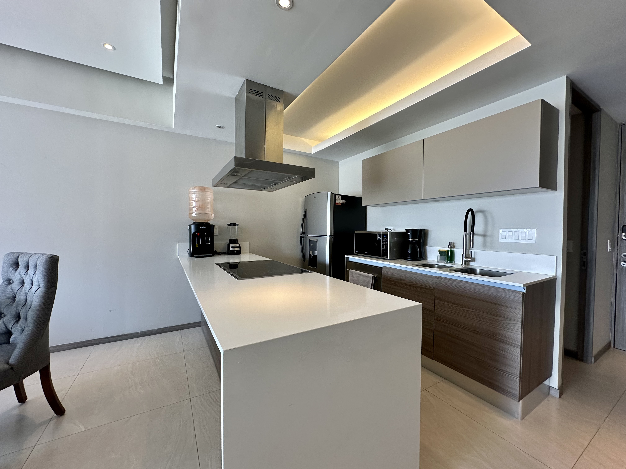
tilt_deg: -1.0
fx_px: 253
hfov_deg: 102.1
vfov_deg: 85.7
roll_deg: -0.5
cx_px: 313
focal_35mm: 14
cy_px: 234
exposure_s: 1/120
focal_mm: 2.22
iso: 160
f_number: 2.2
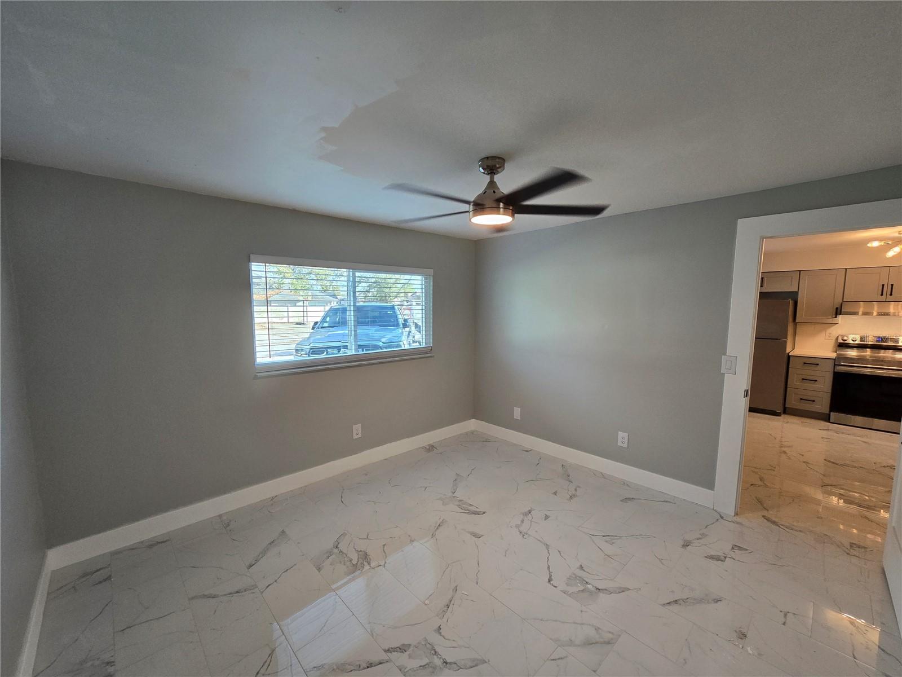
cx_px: 451
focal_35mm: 13
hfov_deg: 106.2
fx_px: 339
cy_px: 338
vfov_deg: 89.9
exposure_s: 1/60
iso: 80
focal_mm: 2.2
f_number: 2.2
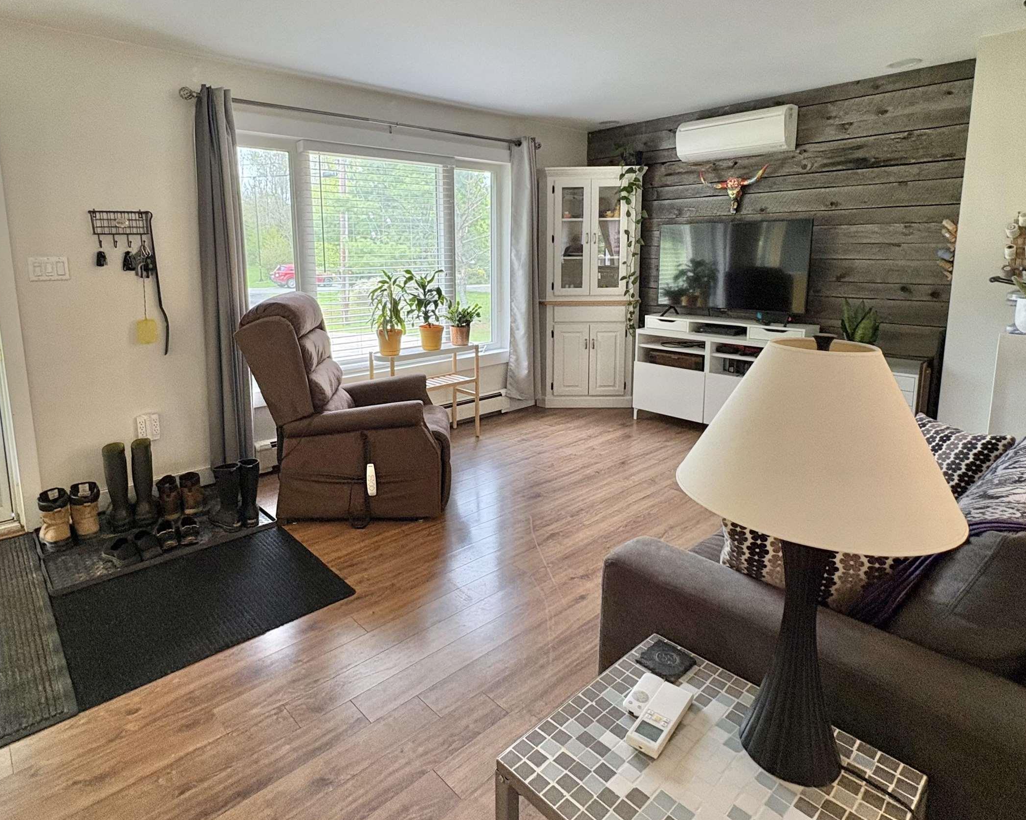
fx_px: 607
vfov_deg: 67.6
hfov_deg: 80.2
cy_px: 339
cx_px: 470
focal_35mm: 20
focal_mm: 2.22
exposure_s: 1/60
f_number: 2.2
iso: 250
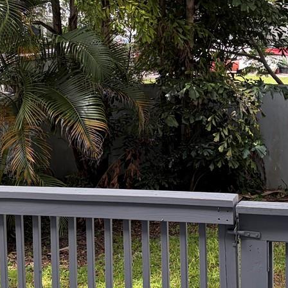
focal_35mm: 82
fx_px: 772
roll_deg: +1.3
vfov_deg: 21.0
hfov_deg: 21.1
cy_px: 72
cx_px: 170
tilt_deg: -2.2
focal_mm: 5.96
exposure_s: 1/404
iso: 64
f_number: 1.6
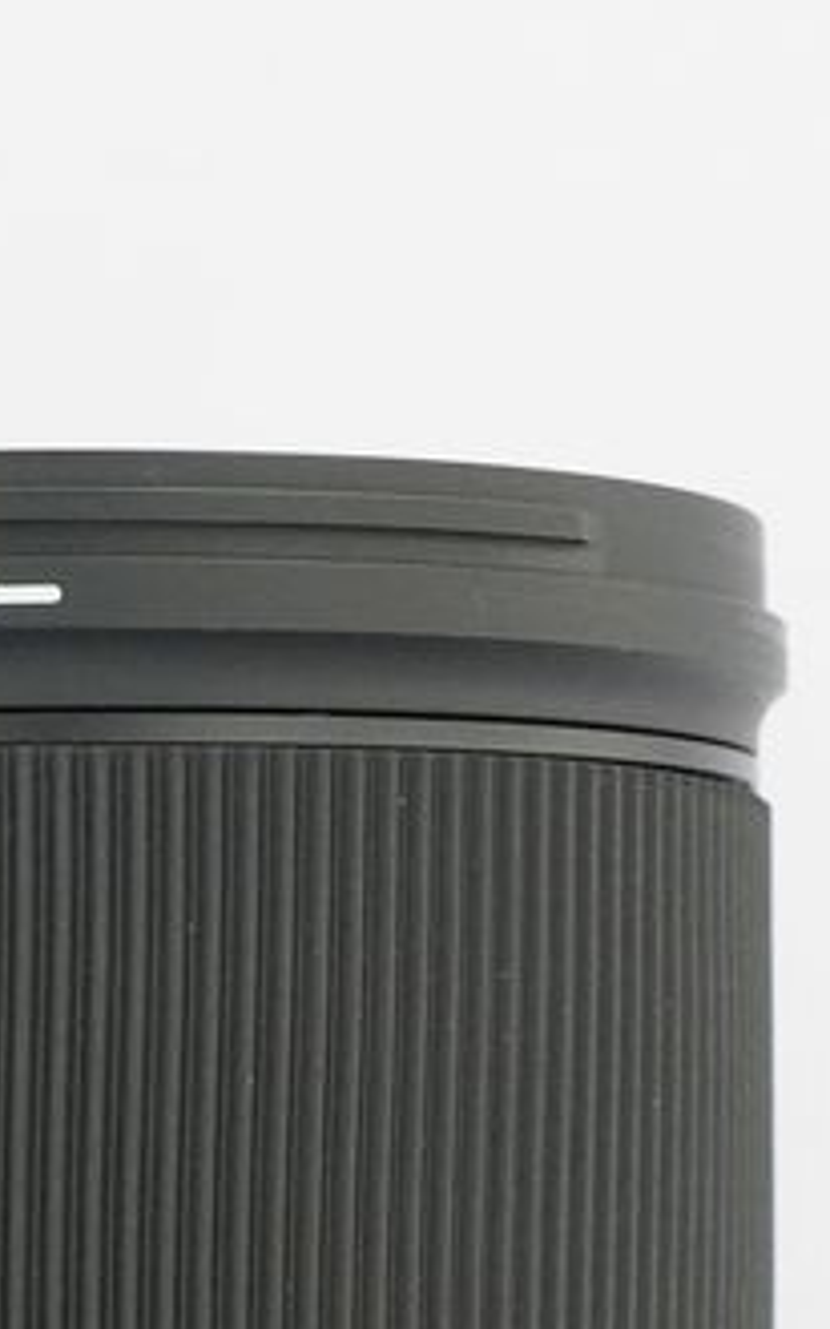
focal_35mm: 174
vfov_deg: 11.8
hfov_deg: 7.5
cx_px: 40
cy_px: 1595
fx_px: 6303
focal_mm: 47
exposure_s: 1/25
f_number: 11
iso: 6400
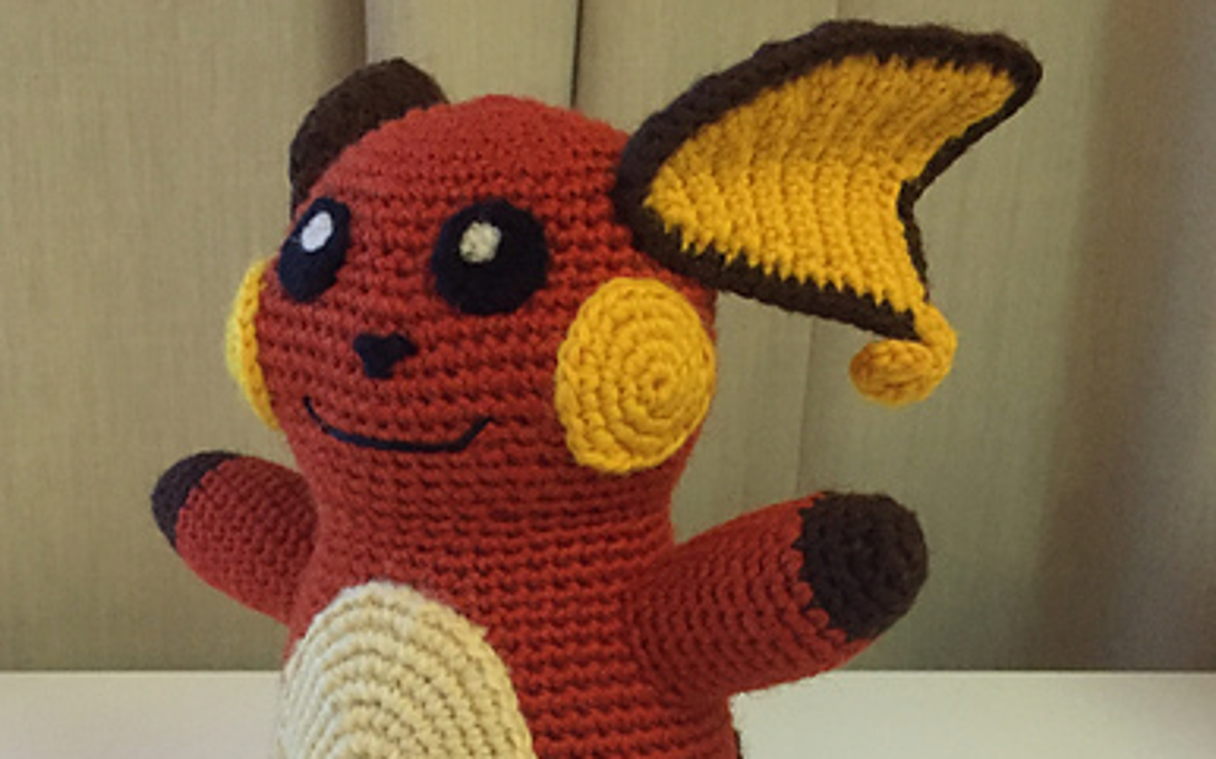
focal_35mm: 51
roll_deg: +1.2
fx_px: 1690
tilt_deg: -12.4
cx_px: 595
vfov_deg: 25.1
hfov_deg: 39.6
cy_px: 545
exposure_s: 1/17
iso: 320
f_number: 2.2
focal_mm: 4.15
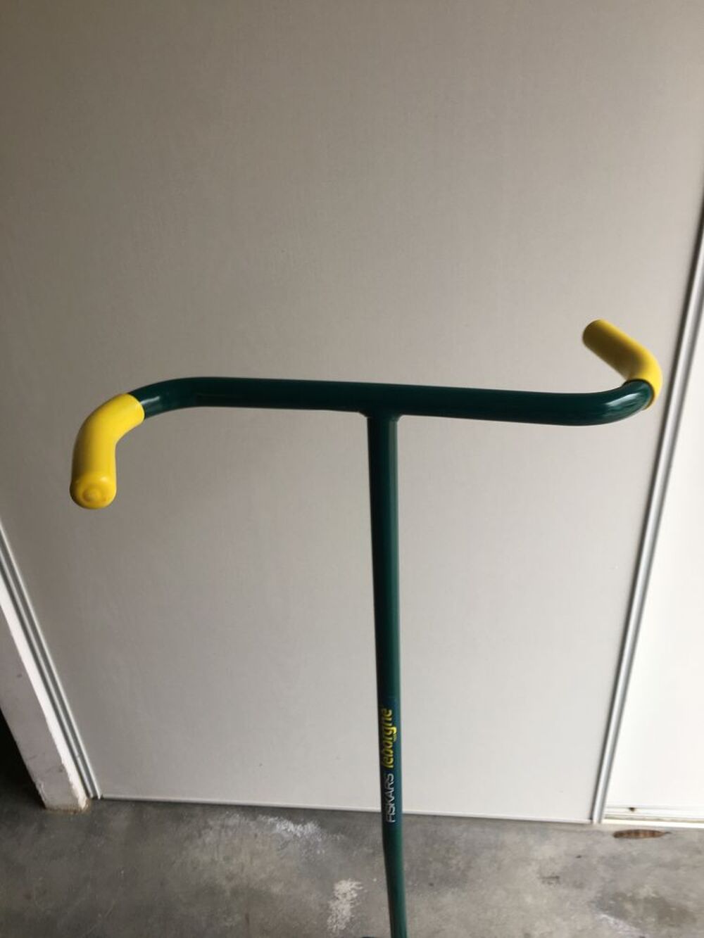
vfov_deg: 61.7
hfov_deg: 48.2
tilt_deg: -34.0
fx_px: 786
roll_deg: +1.4
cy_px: 469
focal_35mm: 29
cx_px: 352
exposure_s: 1/50
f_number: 2.2
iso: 25
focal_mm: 4.15
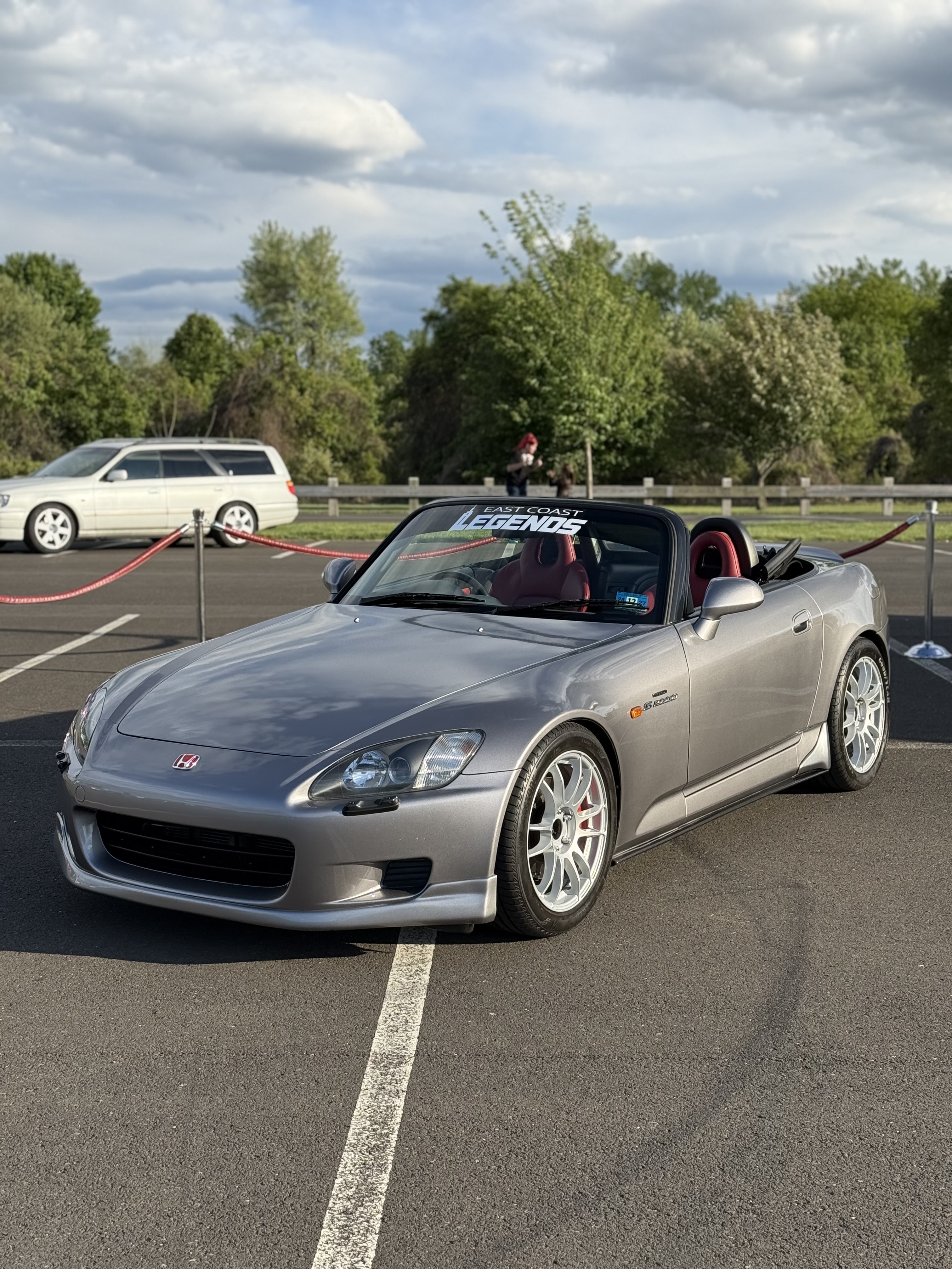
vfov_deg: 39.7
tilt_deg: -5.5
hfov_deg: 30.3
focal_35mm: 48
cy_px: 634
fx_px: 1760
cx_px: 476
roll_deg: +0.0
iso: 80
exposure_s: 1/3534
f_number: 1.78
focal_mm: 6.76
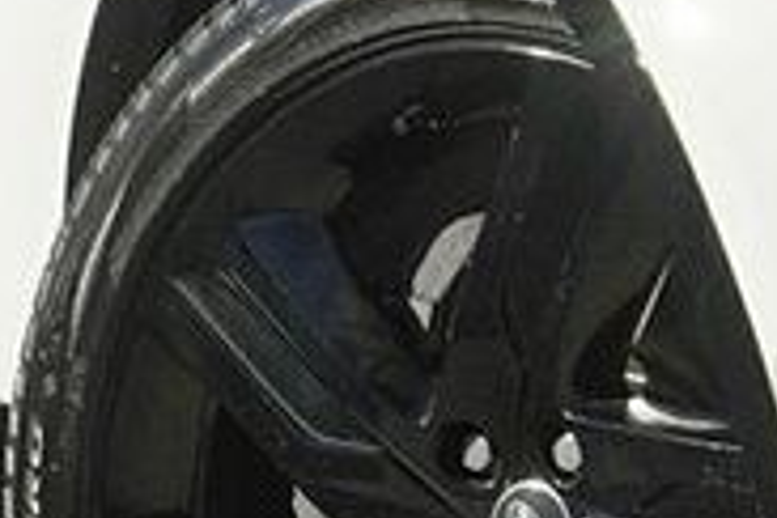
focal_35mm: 687
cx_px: 1002
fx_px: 14827
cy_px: -335
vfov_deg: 2.0
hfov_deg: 3.0
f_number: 5.6
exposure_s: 1/2500
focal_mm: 105
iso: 1000
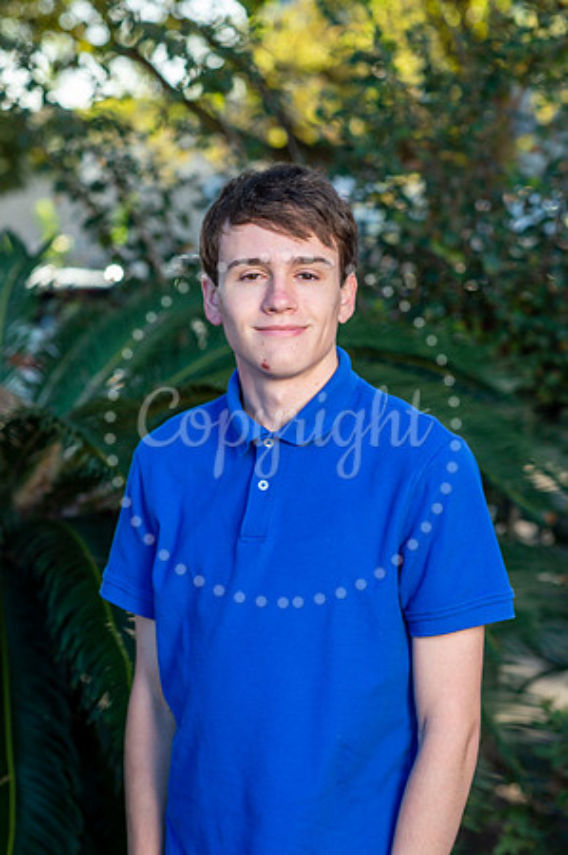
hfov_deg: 16.0
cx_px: 284
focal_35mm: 85
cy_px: 428
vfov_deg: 23.9
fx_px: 2016
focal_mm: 85
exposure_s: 1/160
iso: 200
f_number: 4
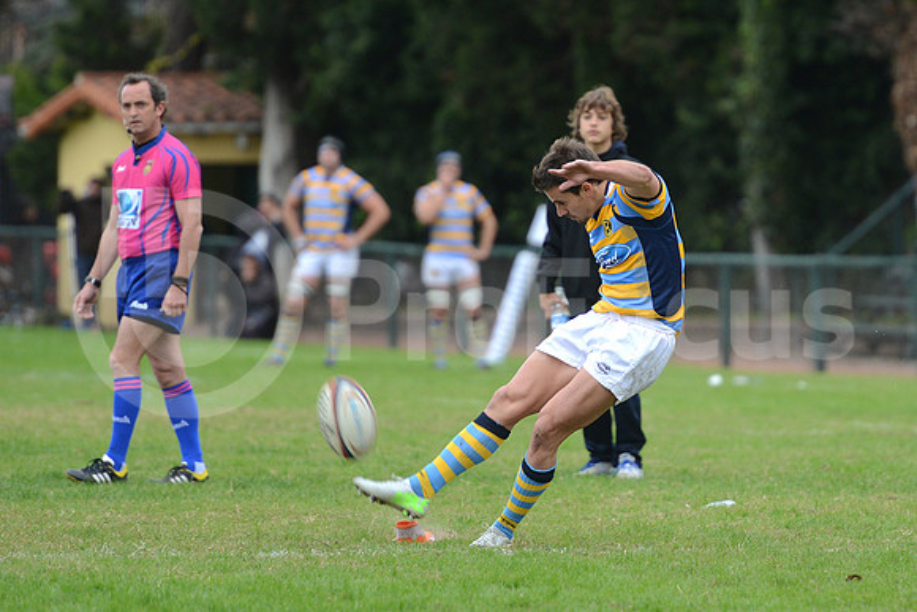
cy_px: 306
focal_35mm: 270
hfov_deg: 7.6
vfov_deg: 5.1
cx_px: 458
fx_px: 6879
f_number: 4
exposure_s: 1/500
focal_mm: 270
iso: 1600
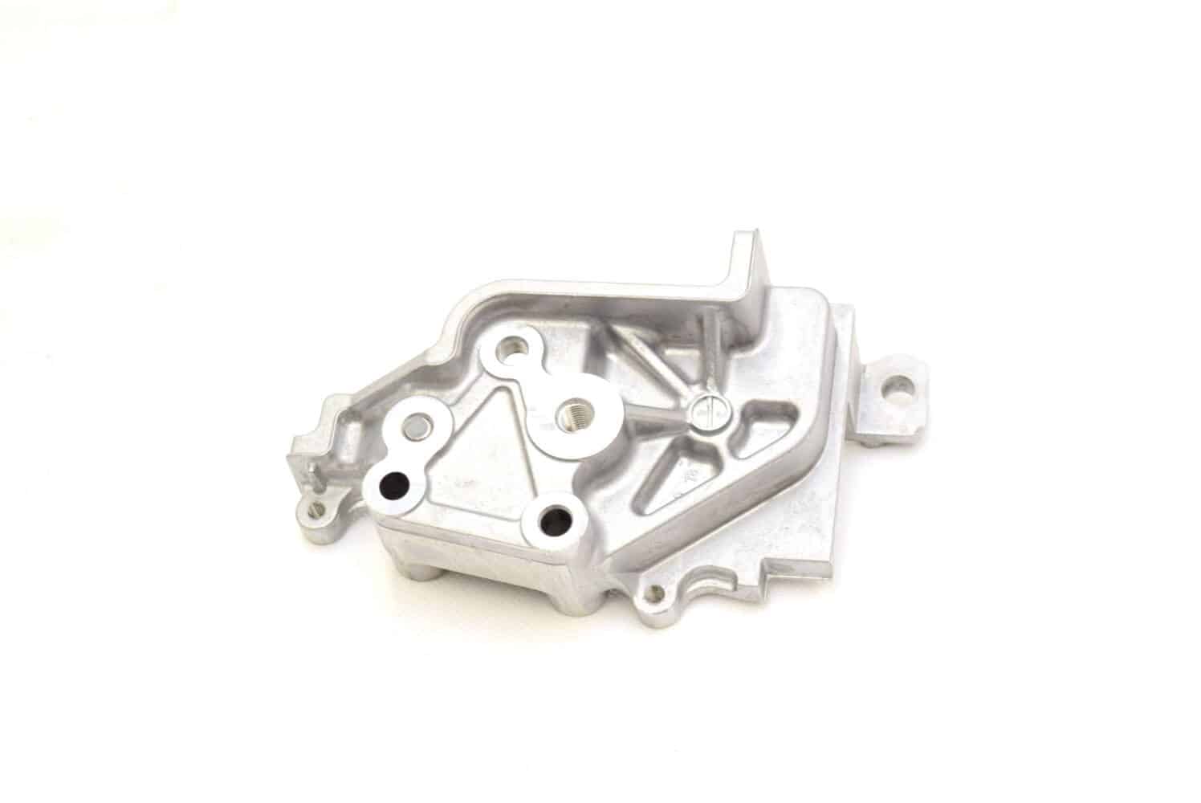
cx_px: 600
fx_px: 2604
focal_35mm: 78
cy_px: 402
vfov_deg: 17.5
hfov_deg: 26.0
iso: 400
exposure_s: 1/160
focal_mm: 52
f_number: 6.3
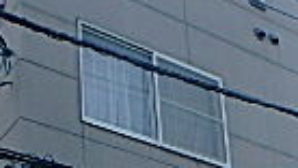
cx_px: 231
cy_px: 358
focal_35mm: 106
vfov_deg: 10.4
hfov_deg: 20.0
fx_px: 839
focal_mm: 3.7
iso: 125
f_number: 3.5
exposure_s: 1/800
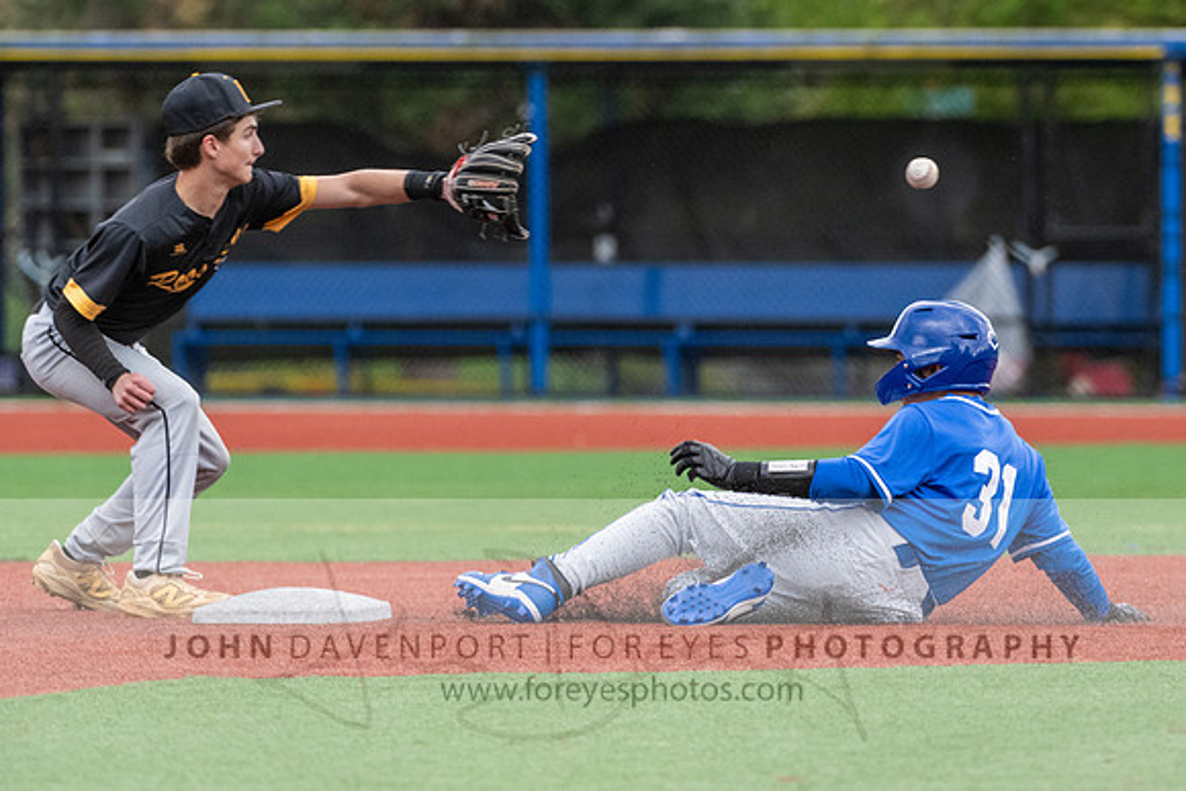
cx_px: 756
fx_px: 15319
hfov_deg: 4.4
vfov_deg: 3.0
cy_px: 387
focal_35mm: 465
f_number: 5.6
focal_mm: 360
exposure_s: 1/1000
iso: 4000
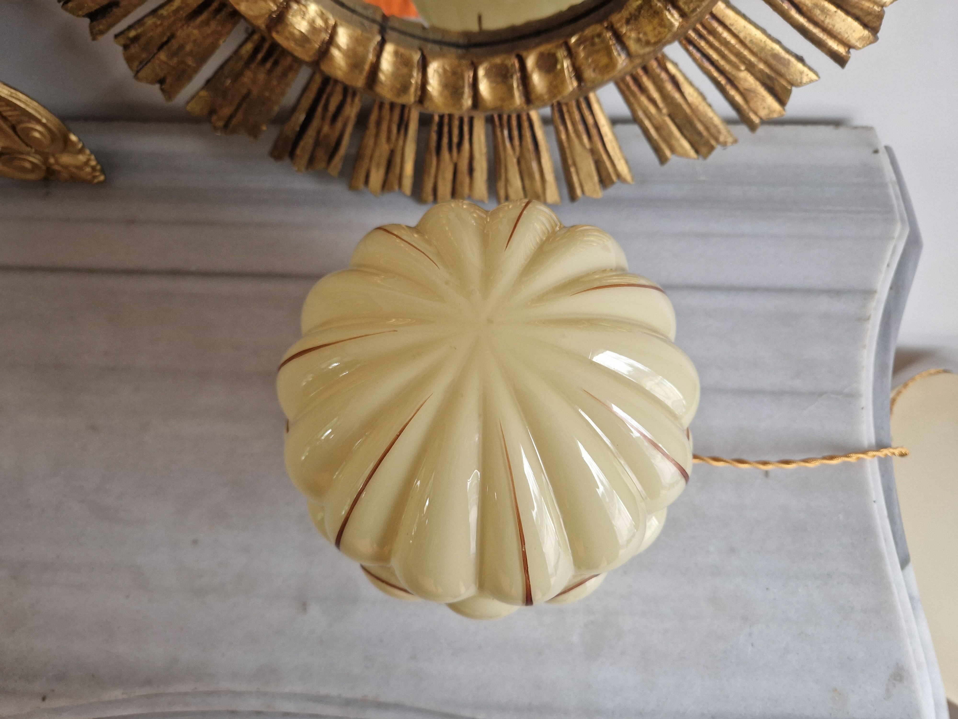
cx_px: 479
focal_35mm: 23
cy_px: 360
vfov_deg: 58.9
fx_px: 637
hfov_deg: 73.9
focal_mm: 5.4
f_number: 1.8
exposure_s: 1/100
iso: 50
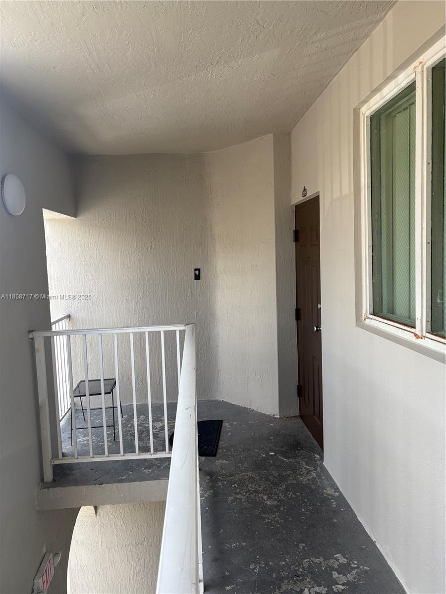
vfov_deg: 67.3
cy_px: 297
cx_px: 223
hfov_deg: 53.1
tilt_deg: -5.3
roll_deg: +0.2
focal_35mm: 26
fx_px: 447
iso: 50
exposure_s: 1/453
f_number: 1.6
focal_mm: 5.96
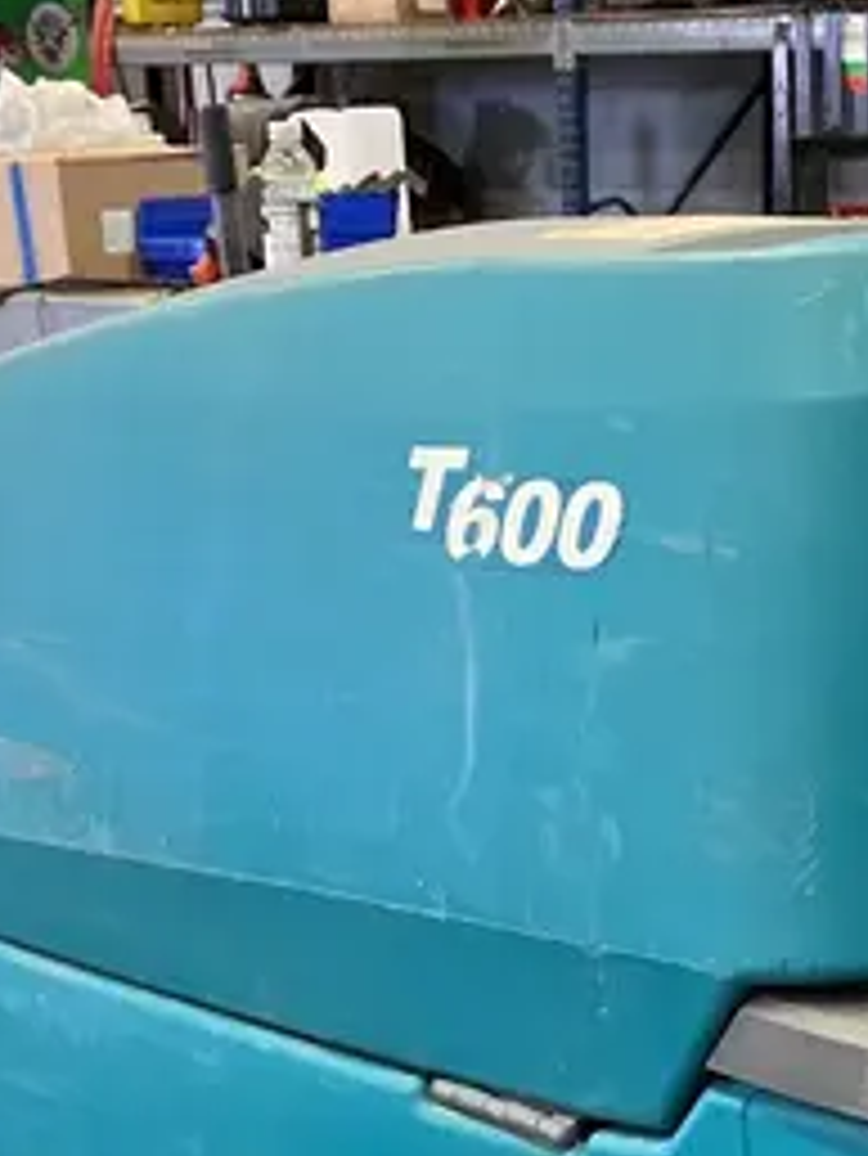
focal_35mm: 80
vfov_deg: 23.1
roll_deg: +3.8
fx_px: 2672
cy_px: 1239
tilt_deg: -19.5
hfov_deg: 18.3
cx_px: 639
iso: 320
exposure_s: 1/54
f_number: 1.8
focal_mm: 3.99
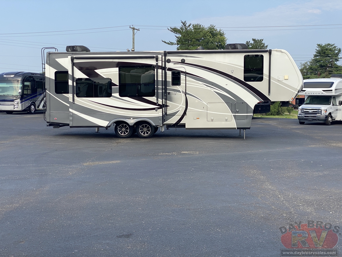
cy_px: 128
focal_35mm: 52
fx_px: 514
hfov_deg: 36.8
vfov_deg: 28.0
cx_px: 171
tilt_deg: -3.2
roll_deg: -0.2
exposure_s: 1/872
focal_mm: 6
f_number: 2
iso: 20
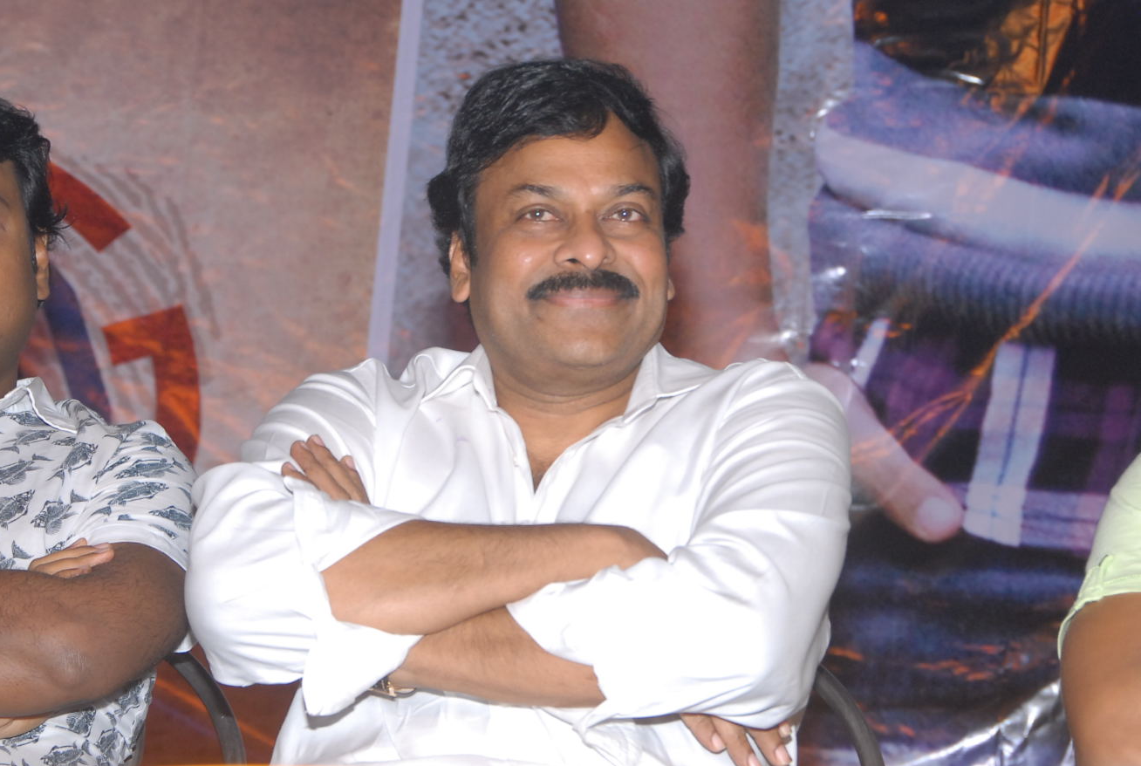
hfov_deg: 14.9
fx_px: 4370
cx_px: 541
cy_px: 392
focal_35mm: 138
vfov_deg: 10.0
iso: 500
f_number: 8
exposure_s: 1/125
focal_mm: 75
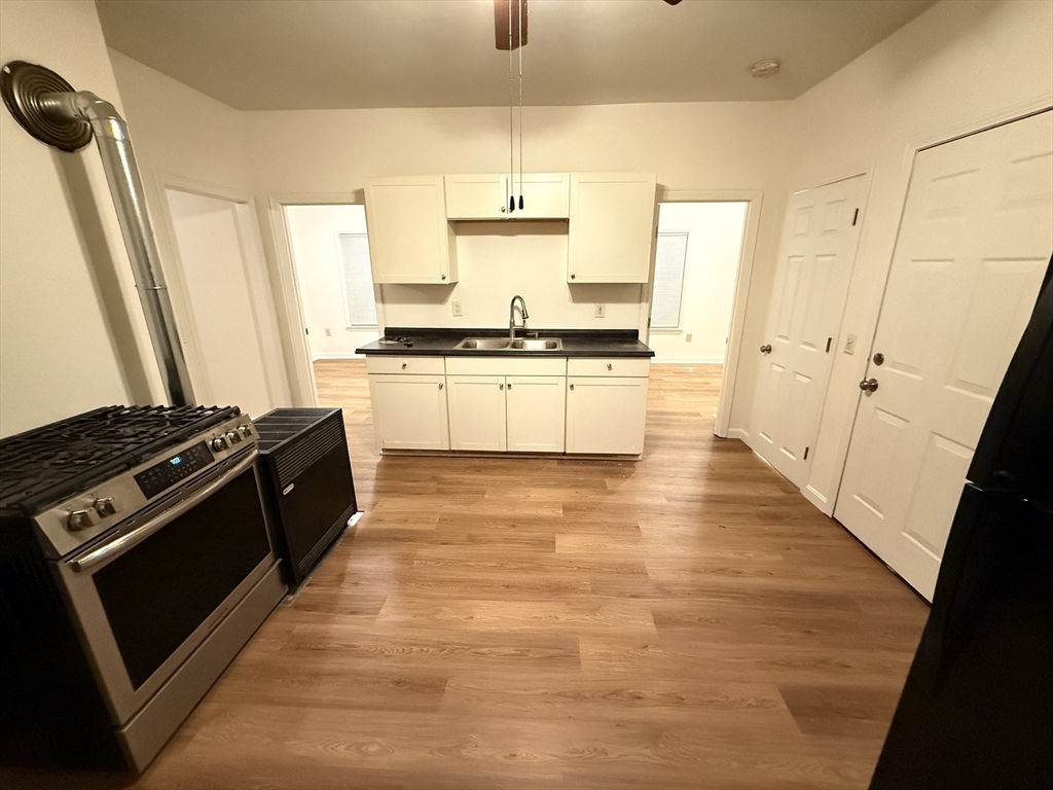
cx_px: 526
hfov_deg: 102.1
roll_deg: +0.1
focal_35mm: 14
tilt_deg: -17.1
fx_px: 426
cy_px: 395
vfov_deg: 85.7
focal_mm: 2.22
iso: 1000
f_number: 2.2
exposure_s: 1/40
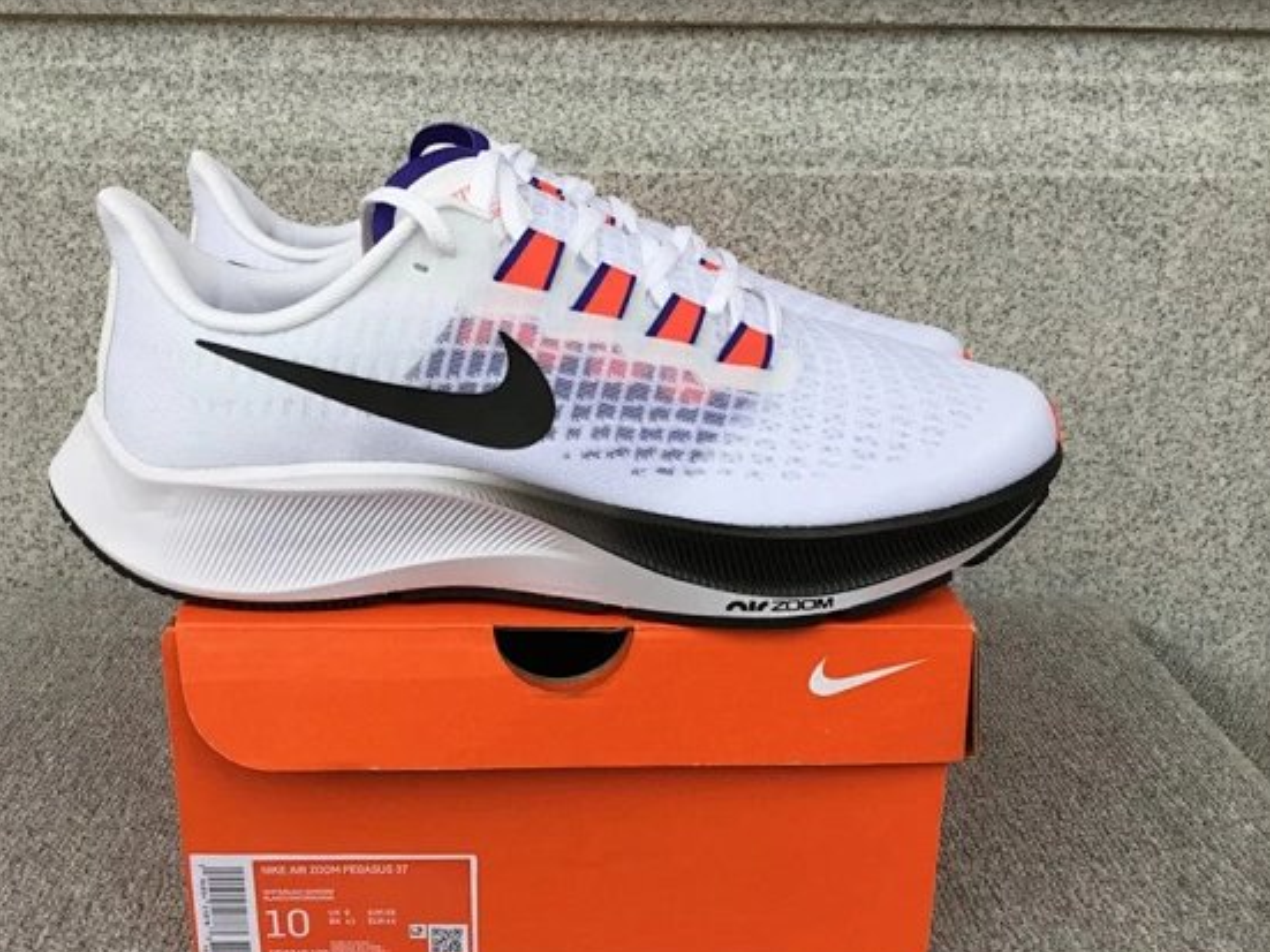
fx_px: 1320
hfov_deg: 51.3
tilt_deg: -17.4
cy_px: 505
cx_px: 567
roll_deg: -0.1
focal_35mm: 36
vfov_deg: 39.6
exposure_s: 1/100
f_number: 2.4
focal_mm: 3.3
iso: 32
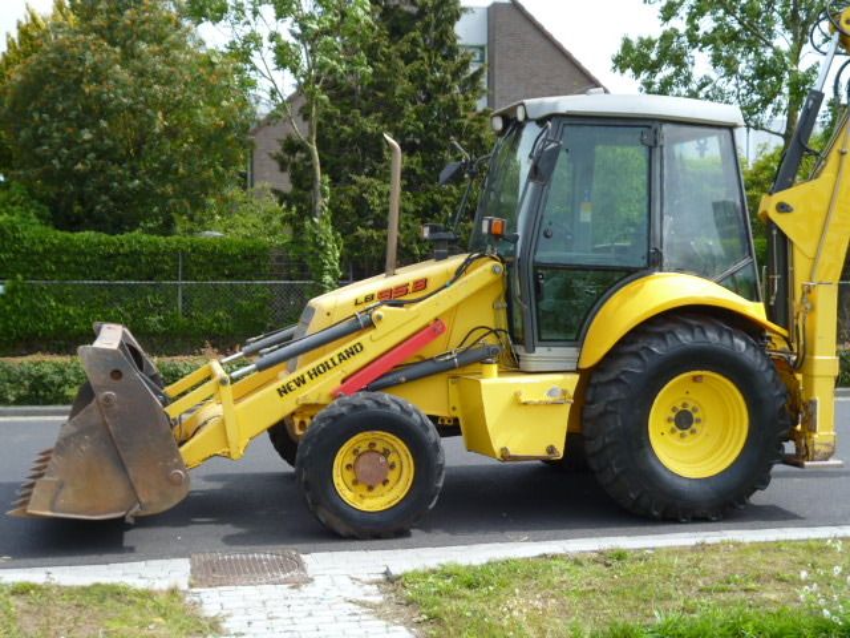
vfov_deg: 30.3
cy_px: 319
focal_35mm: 48
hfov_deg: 39.7
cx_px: 425
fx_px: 1179
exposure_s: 1/320
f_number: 4
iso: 100
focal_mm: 8.6
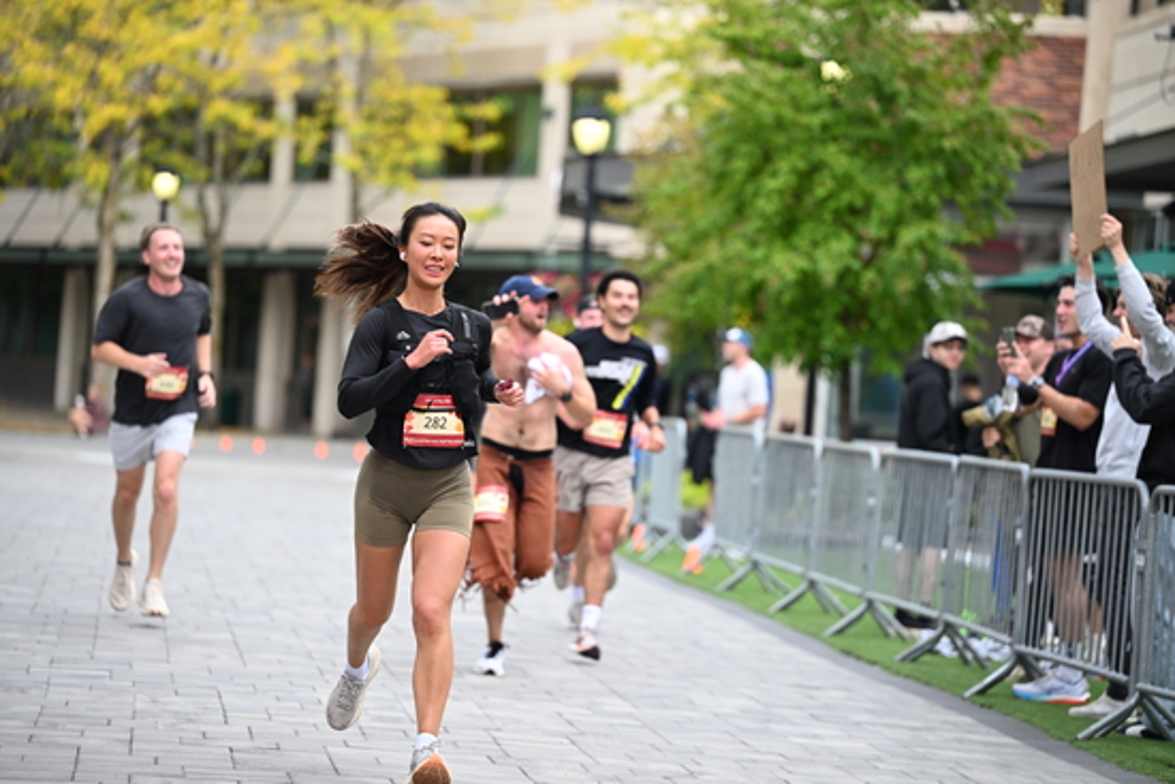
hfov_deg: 15.2
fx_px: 4407
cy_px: 392
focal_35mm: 135
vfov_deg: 10.2
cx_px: 588
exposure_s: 1/1600
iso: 640
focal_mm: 135
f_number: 2.8
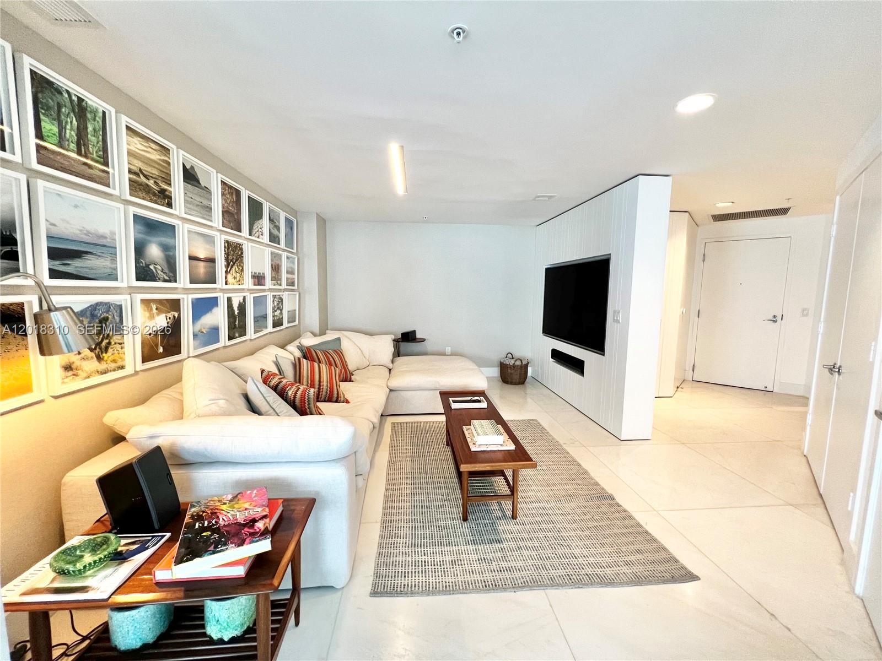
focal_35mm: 13
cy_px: 330
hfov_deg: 106.2
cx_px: 441
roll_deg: -0.7
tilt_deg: -6.6
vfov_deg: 89.9
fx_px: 331
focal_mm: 1.57
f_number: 1.8
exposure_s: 1/60
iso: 250
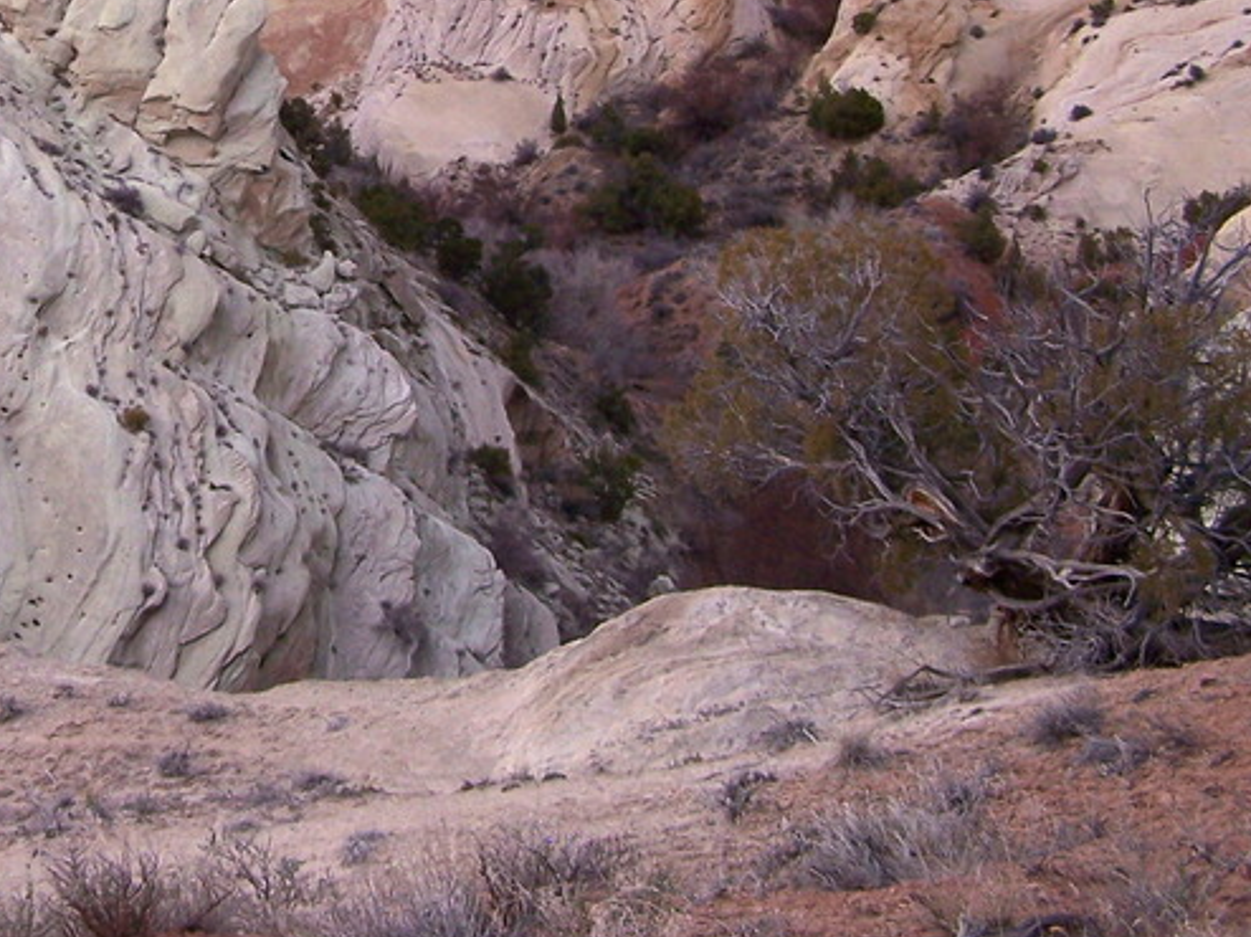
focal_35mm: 77
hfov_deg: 24.6
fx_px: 2781
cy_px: 99
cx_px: 137
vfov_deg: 18.8
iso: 80
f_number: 2.8
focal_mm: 6.3
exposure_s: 1/200
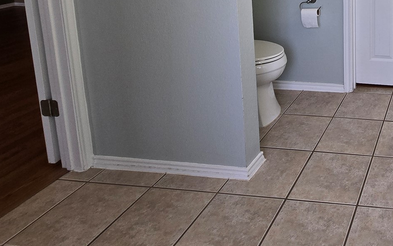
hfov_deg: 48.1
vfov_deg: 35.1
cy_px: -33
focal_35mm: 30
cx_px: 417
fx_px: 321
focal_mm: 2.2
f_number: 2.2
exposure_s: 1/120
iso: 80
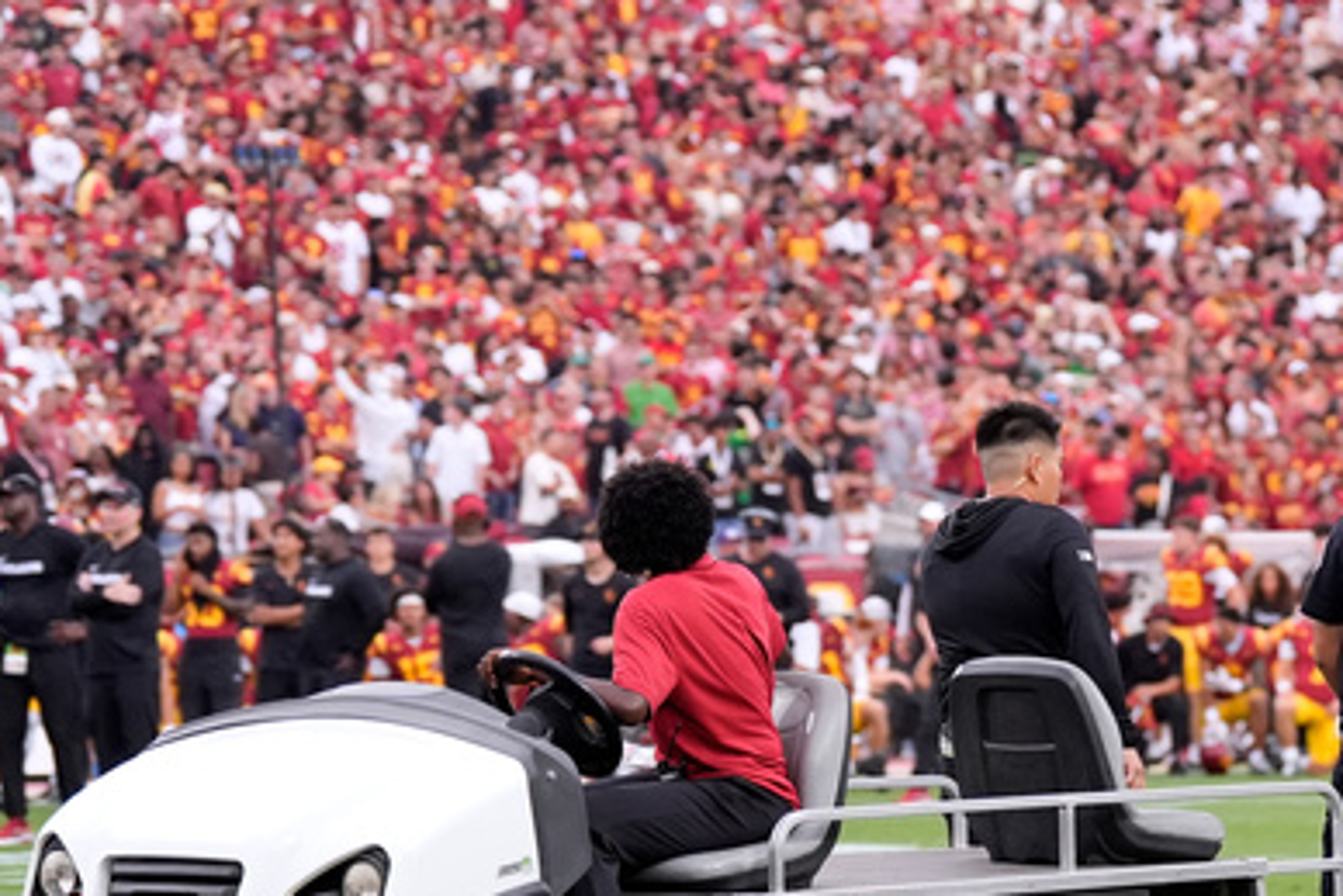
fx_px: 10038
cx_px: 1675
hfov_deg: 7.6
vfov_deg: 5.1
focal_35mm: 269
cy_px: 678
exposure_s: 1/4000
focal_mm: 102
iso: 2000
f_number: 2.8
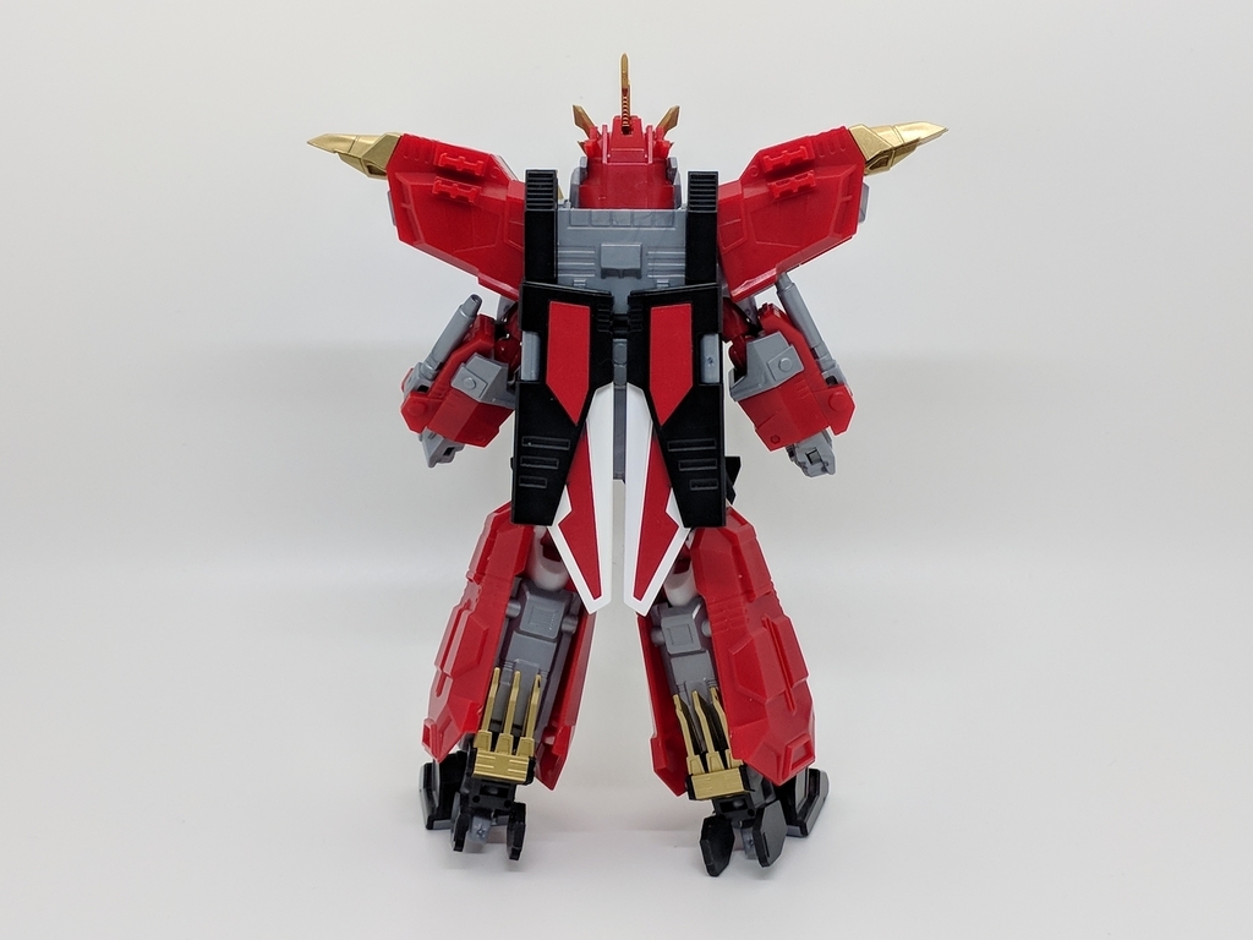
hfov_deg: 67.3
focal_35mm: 26
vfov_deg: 53.1
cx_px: 626
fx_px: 941
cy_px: 470
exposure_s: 1/125
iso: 105
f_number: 2
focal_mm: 4.67
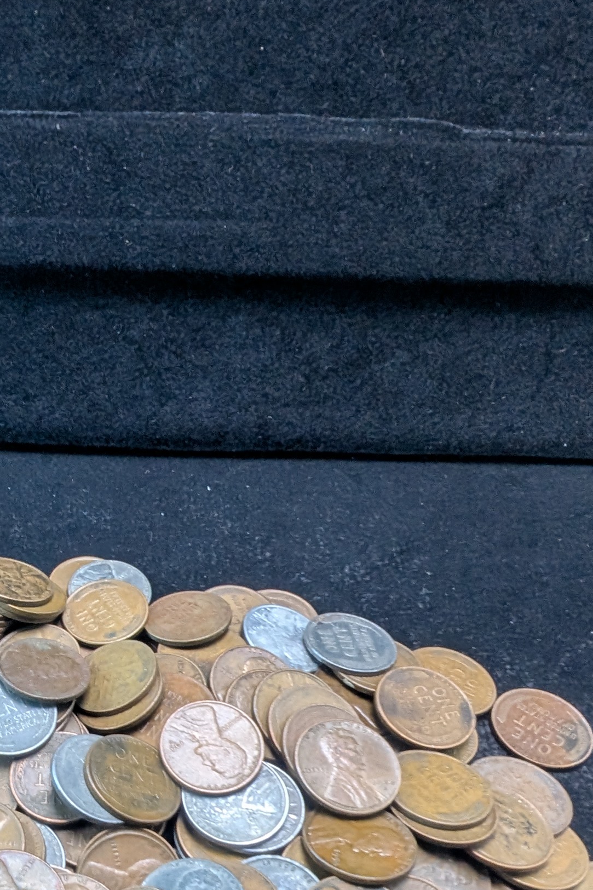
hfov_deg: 35.0
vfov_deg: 54.1
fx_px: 840
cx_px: -9
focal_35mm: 34
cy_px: 627
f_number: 2.2
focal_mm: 1.95
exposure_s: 1/30.9
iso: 308
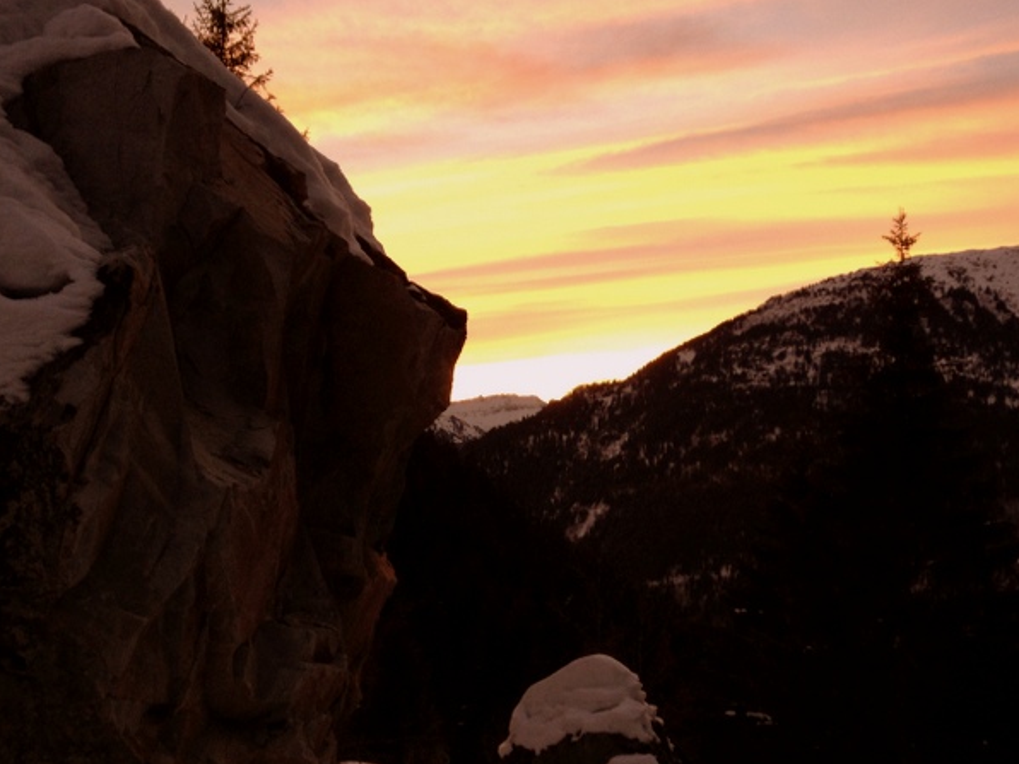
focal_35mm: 47
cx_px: 641
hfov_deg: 40.1
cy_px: 417
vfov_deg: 30.9
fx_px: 1384
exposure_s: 1/60
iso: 80
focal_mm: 4.28
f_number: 2.4
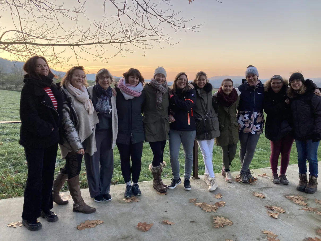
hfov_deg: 63.4
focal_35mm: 28
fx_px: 260
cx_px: 160
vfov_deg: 49.8
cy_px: 120
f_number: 1.8
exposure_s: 1/174
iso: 20
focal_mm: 3.99
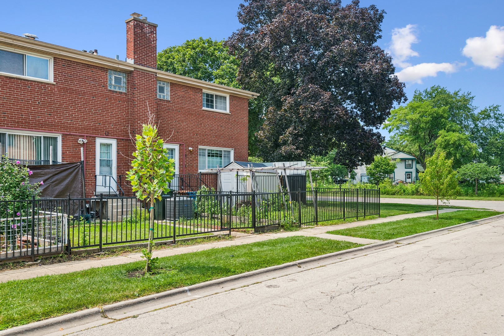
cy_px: 168
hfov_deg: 62.0
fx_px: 420
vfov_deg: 43.6
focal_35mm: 30
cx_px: 252
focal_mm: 30
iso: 400
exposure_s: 1/200
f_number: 11
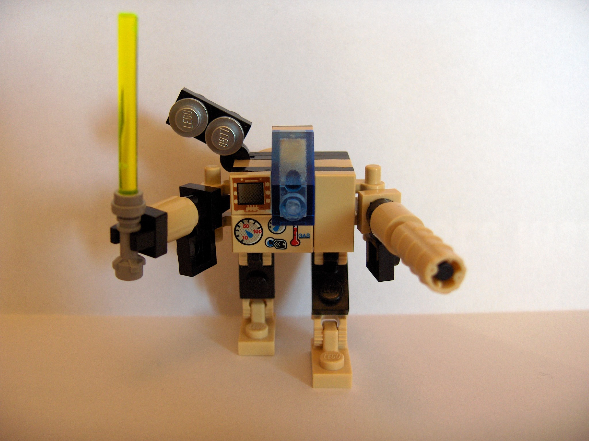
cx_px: 294
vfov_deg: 36.8
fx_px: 664
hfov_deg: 47.9
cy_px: 220
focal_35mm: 39
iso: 200
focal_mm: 8
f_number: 2.8
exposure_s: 1/76.7
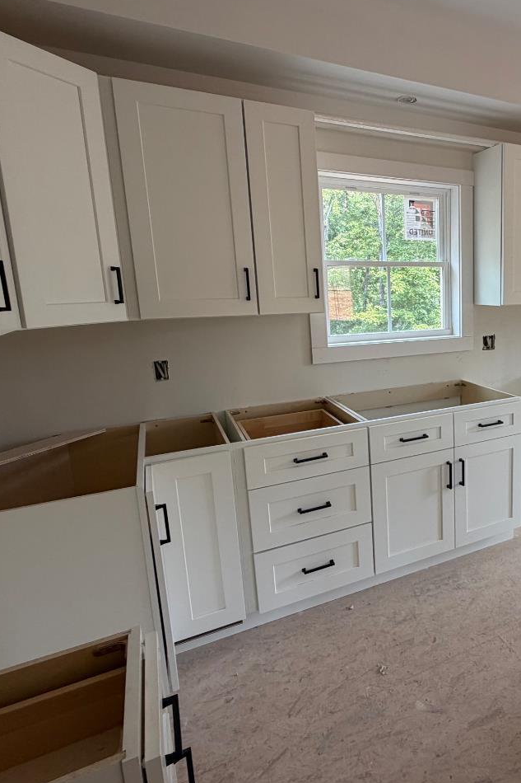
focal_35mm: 23
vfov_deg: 76.1
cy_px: 372
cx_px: 454
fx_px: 499
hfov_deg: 49.9
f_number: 2.2
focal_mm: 2.22
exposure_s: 1/121
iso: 100
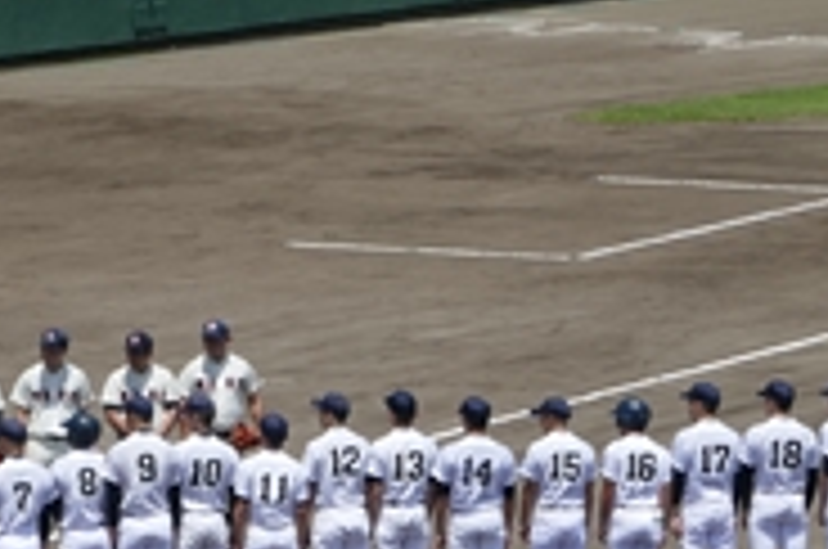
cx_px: 126
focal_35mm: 351
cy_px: 448
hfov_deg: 5.9
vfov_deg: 3.9
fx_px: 8059
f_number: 5.6
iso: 125
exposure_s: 1/800
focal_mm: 47
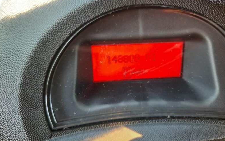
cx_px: 112
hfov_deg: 68.4
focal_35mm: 27
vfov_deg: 46.0
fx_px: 166
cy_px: 74
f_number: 2
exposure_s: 1/60
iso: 200
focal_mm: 4.6
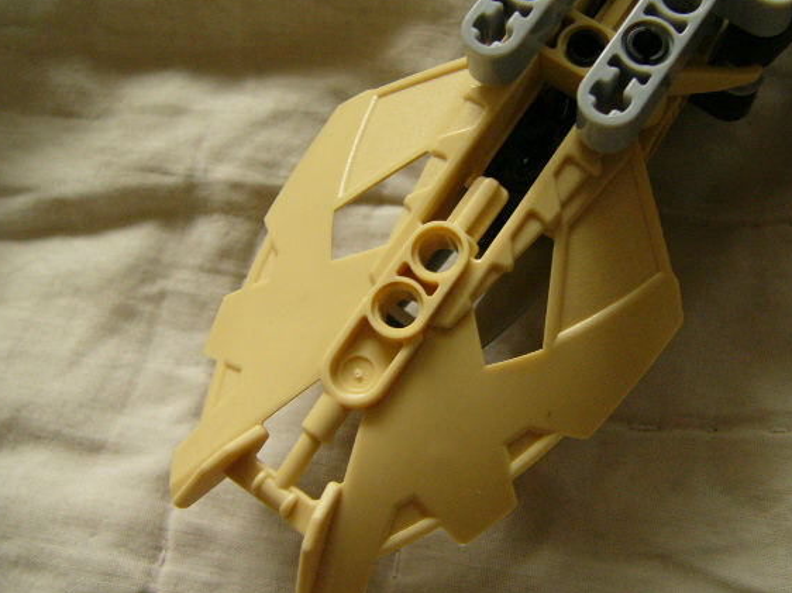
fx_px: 938
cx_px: 435
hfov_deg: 45.7
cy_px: 294
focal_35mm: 41
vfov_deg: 35.1
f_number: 2.8
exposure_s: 1/30
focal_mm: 6
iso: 200
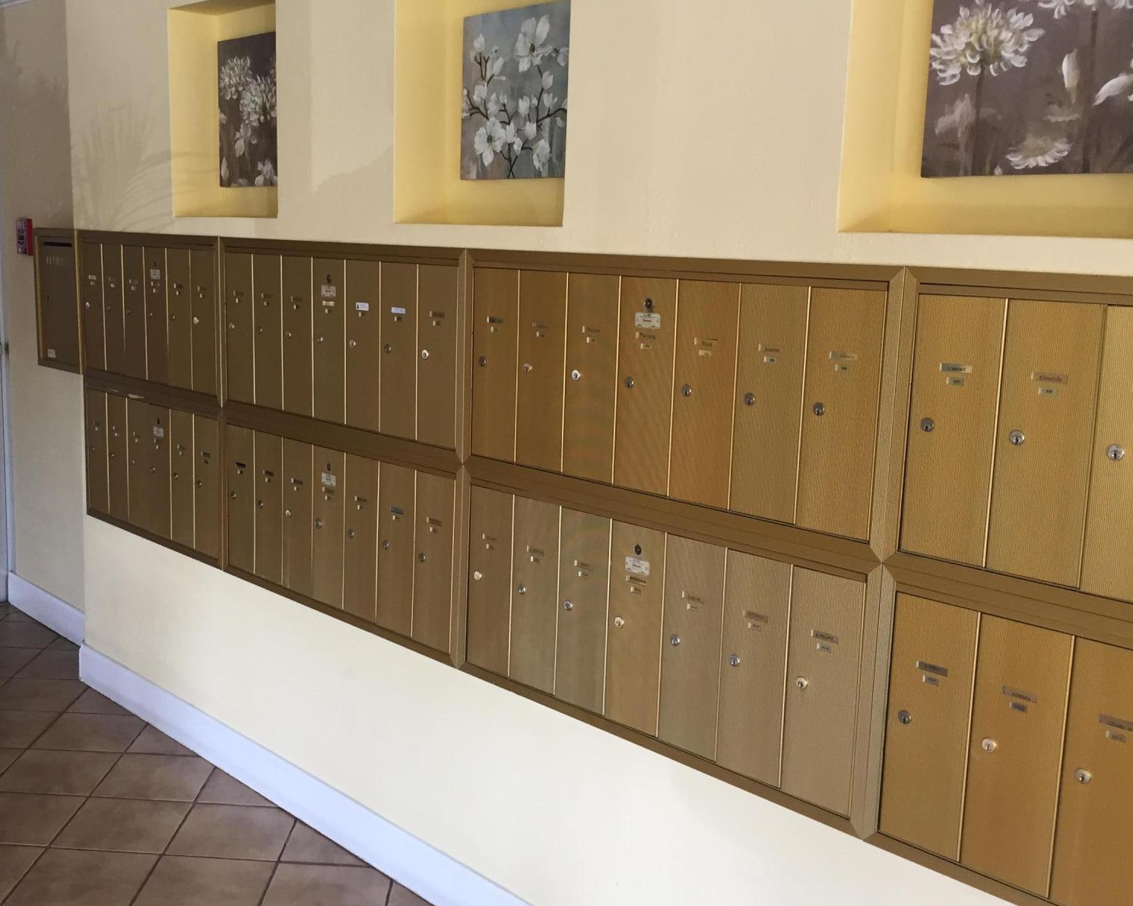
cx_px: 430
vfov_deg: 39.2
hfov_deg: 47.5
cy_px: 436
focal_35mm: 38
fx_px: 1274
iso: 32
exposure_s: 1/30
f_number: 2.2
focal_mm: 4.15
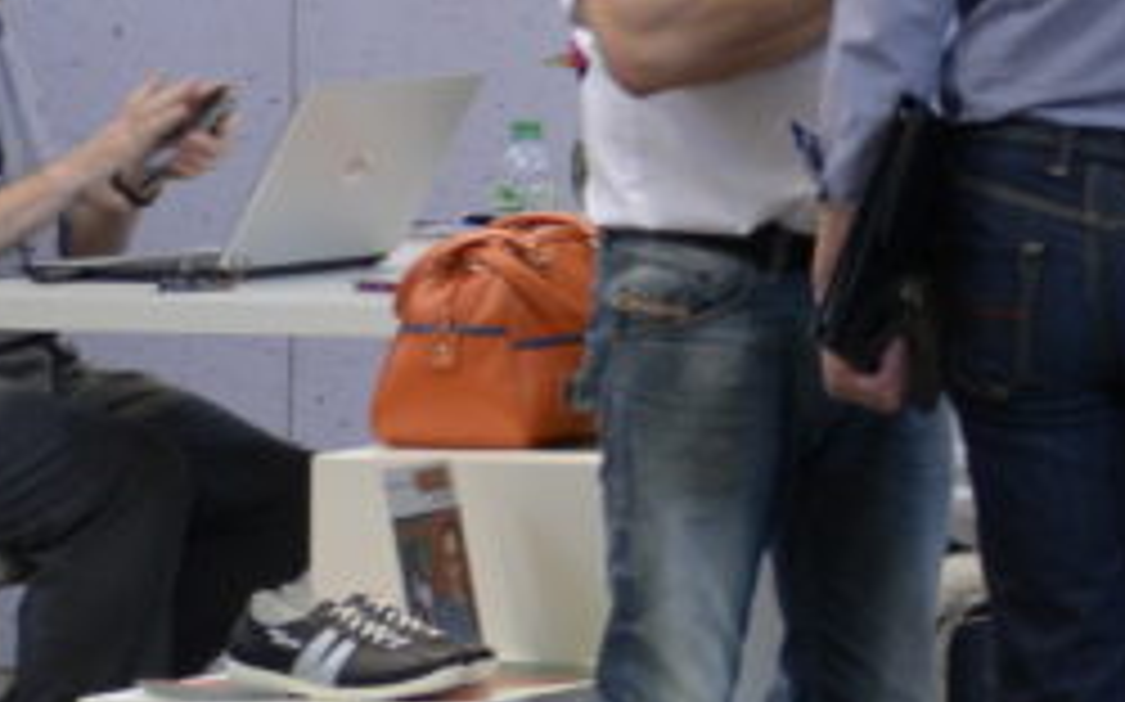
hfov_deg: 5.3
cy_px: -428
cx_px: 2817
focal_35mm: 385
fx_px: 11799
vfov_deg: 3.4
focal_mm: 70
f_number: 7.1
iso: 640
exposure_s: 1/100
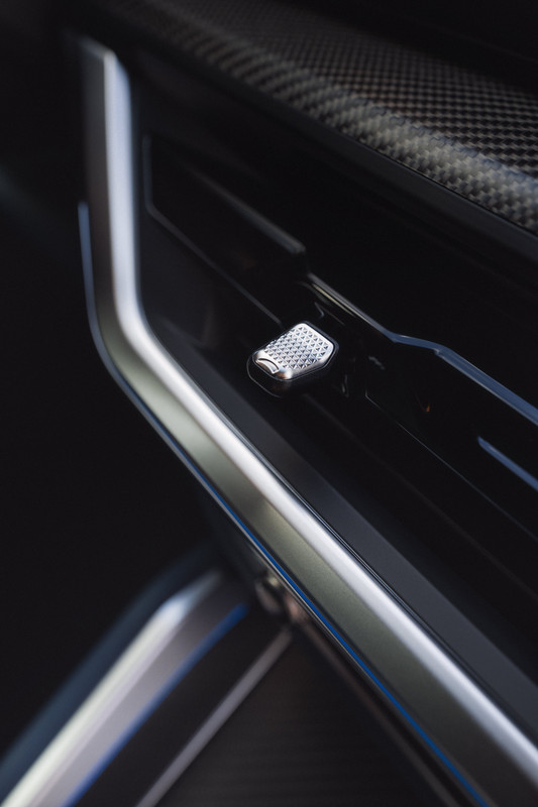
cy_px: 404
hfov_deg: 37.8
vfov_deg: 54.4
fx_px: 785
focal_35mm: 35
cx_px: 269
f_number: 4.5
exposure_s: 1/100
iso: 800
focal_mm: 35
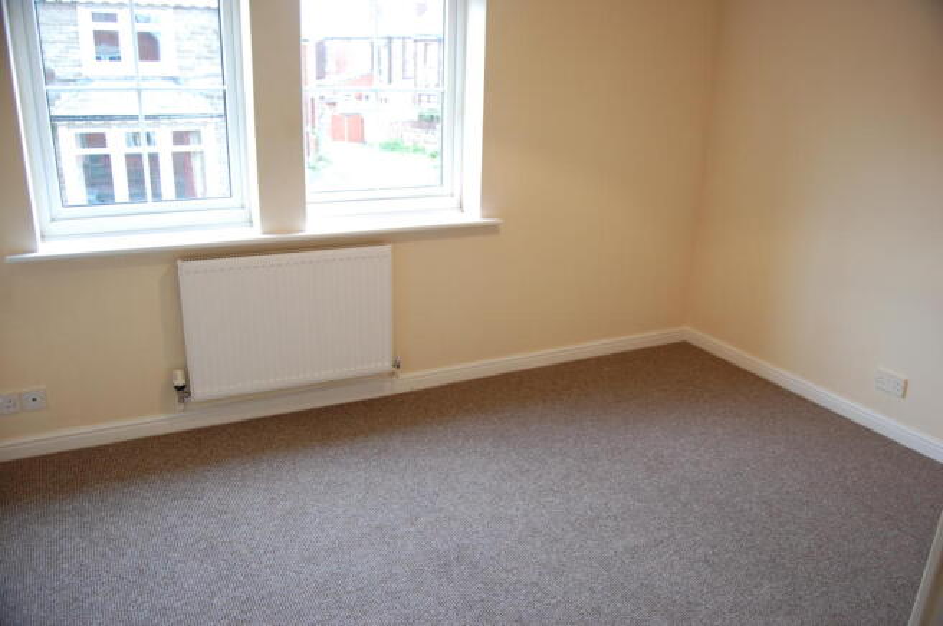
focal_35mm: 27
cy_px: 313
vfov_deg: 47.8
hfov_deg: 67.4
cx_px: 472
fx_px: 707
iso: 400
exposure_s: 1/30
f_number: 3.5
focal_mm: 18
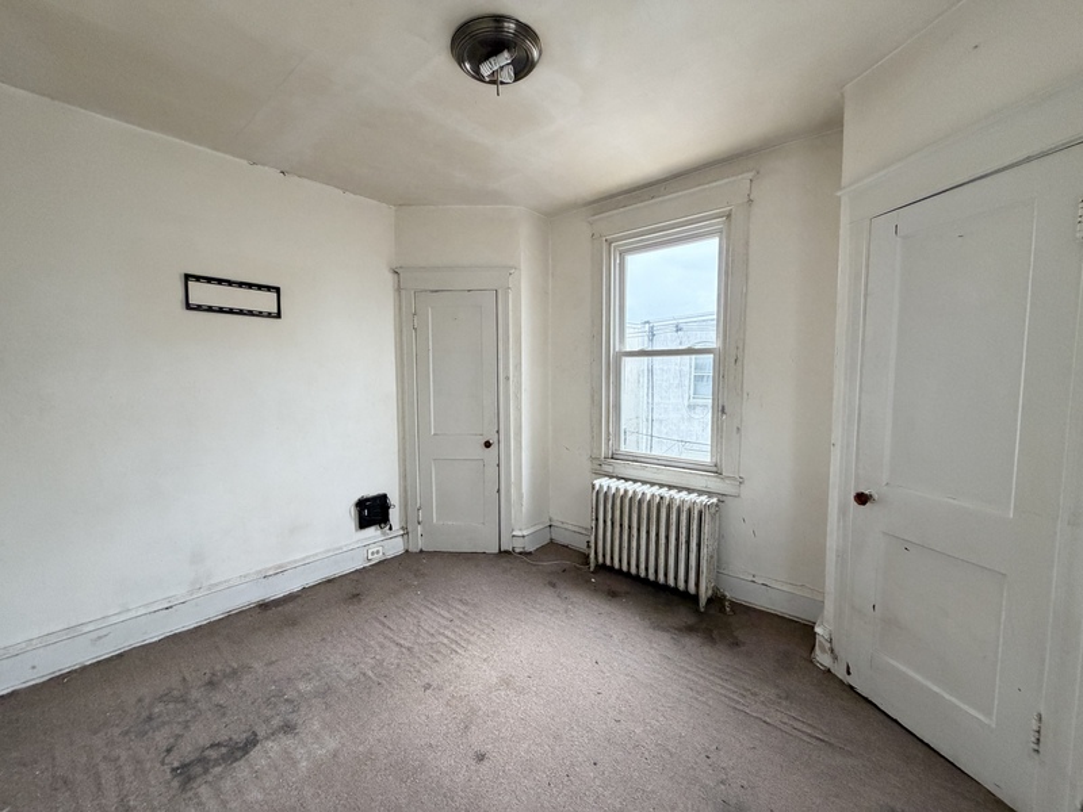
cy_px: 406
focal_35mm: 14
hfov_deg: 102.1
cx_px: 542
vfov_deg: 85.7
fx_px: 438
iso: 320
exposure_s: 1/95
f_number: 2.2
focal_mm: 2.22
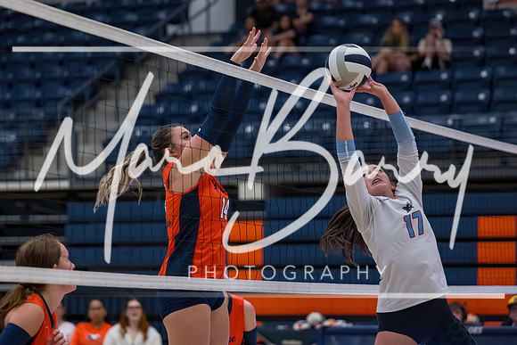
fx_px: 1901
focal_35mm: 132
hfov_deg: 15.5
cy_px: 165
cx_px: 191
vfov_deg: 10.4
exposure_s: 1/1000
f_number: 2.8
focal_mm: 104
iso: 2500
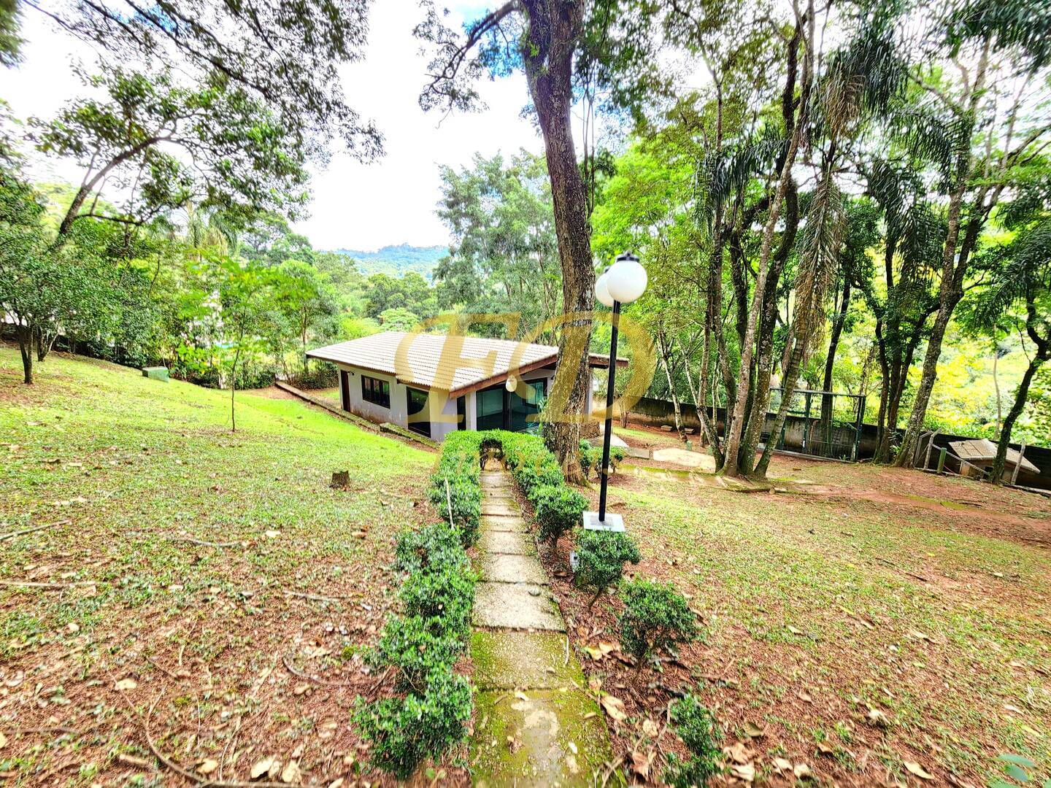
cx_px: 526
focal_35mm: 13
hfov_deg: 106.2
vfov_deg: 89.9
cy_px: 394
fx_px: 395
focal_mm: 2.2
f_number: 2.2
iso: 64
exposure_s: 1/60.2
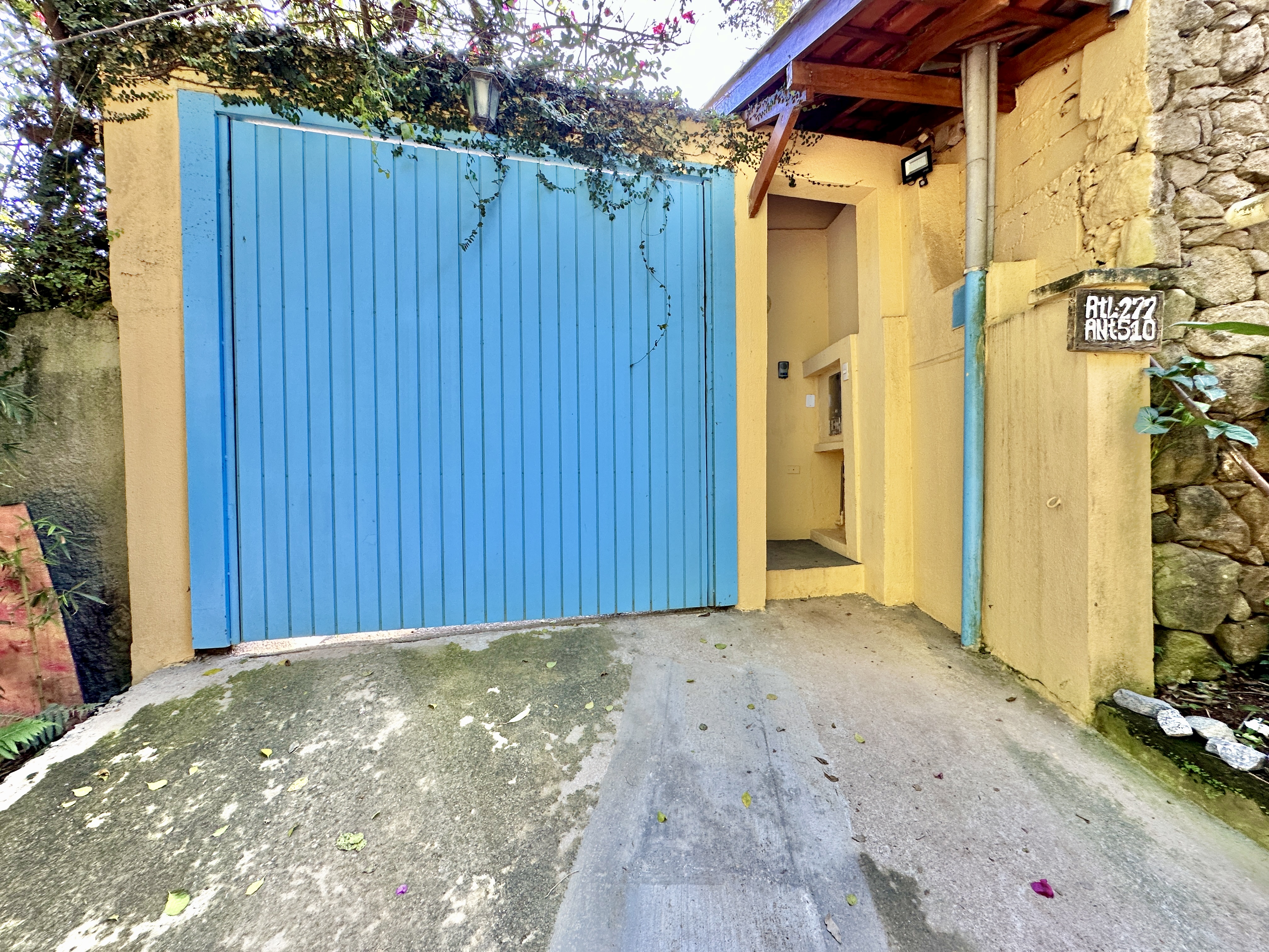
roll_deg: +0.0
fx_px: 513
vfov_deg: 85.7
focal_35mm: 14
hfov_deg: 102.1
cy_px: 476
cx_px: 634
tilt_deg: -1.1
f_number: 2.2
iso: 80
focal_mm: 2.22
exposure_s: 1/99
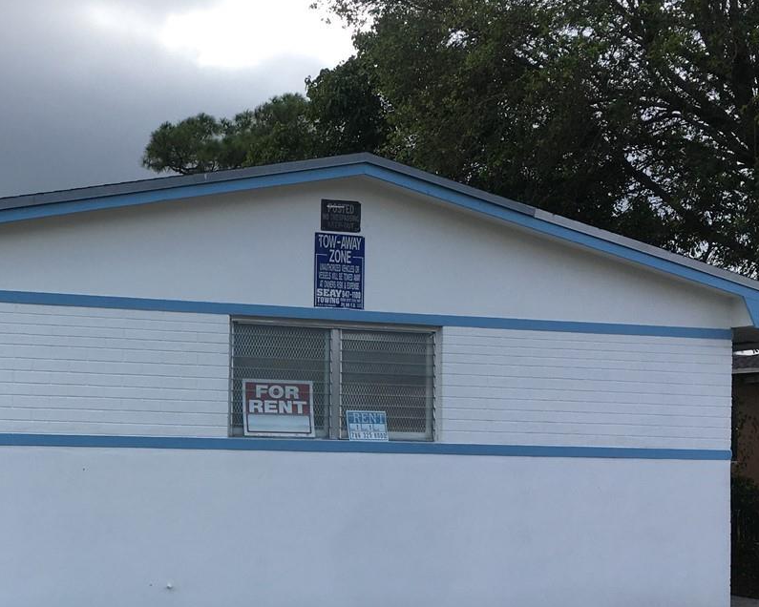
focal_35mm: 57
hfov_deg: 32.2
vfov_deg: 26.5
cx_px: 166
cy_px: 418
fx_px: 1280
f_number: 2.2
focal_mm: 4.15
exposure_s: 1/769
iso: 25
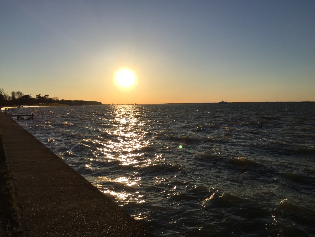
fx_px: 264
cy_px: 118
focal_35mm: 29
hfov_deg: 61.7
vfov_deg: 48.2
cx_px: 158
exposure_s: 1/6623
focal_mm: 4.15
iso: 32
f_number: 2.2
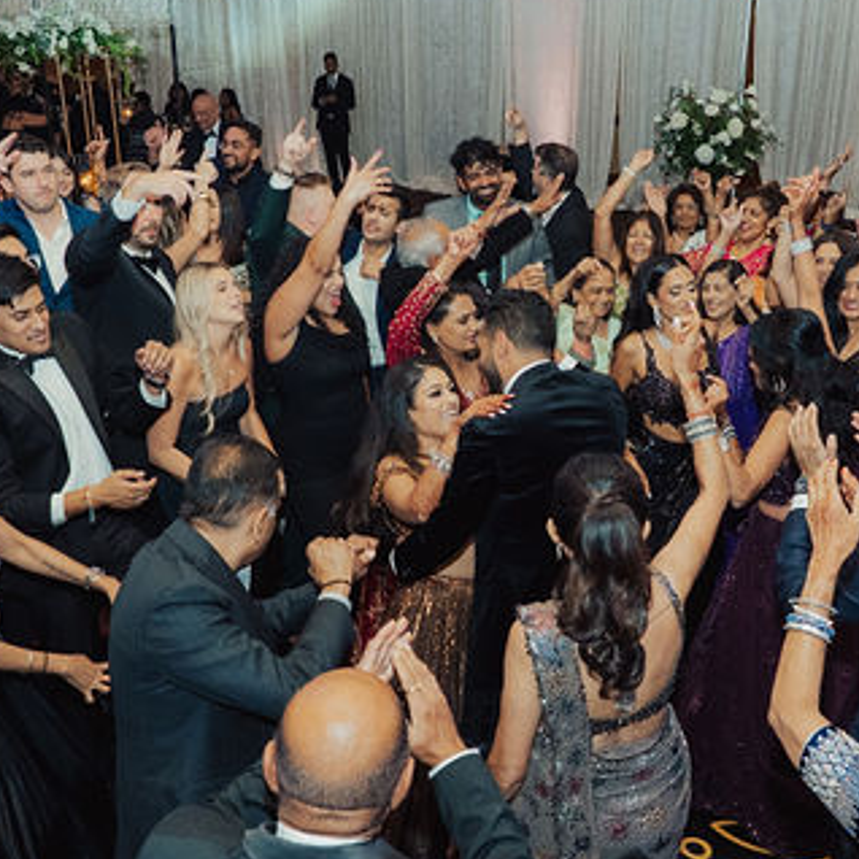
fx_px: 1151
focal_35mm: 41
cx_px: 521
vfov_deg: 40.9
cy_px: 450
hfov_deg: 40.7
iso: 1600
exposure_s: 1/160
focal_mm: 16
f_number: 4
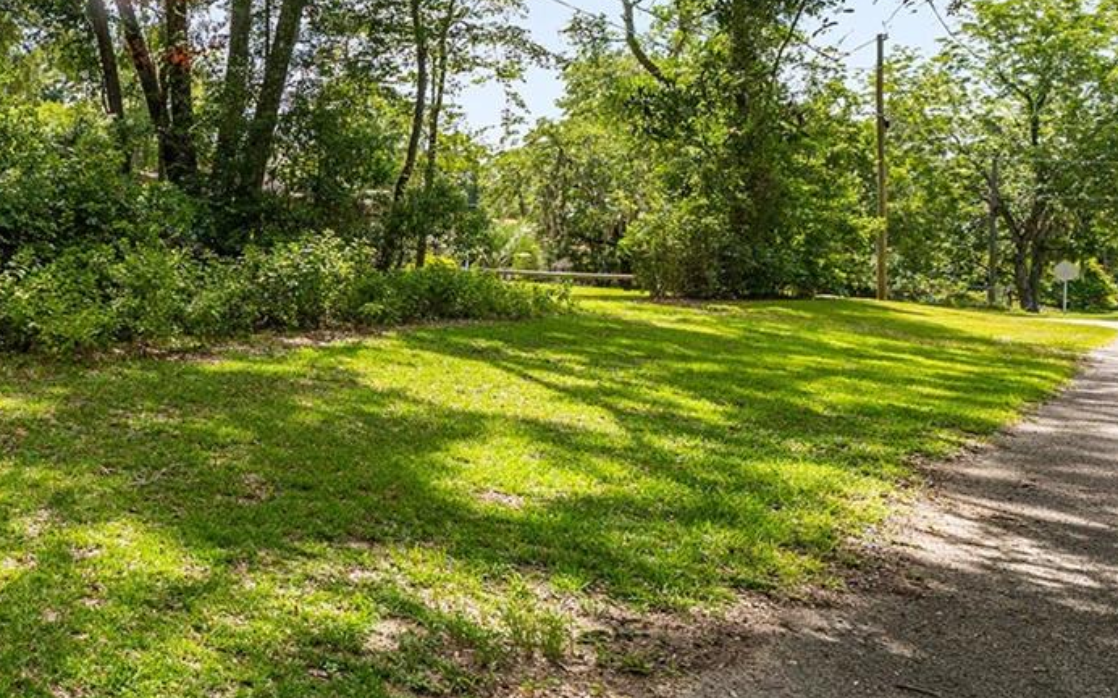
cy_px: 246
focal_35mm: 33
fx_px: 1005
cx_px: 3
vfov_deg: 38.0
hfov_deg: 48.1
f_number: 7.1
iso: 400
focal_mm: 14
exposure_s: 1/400
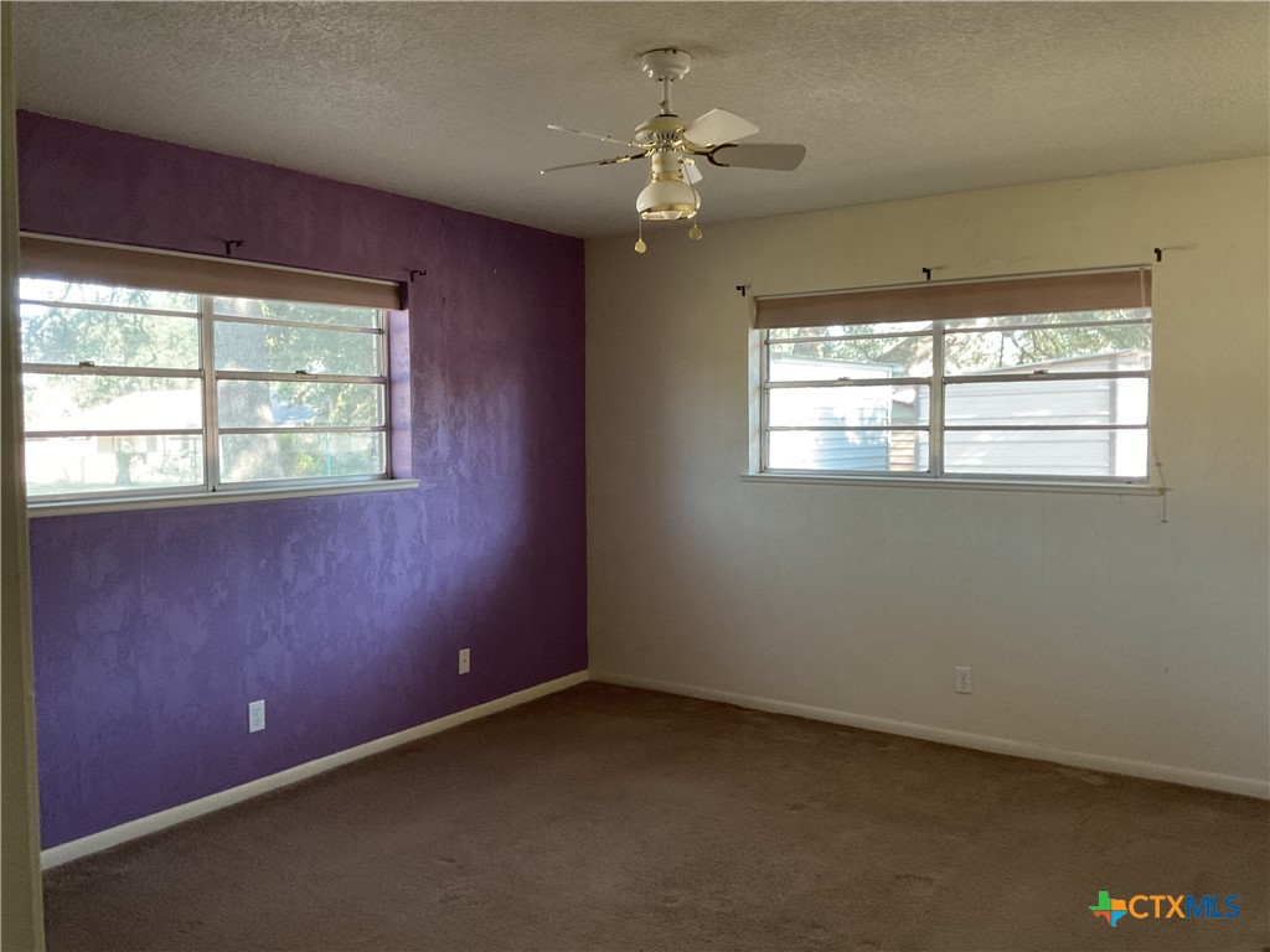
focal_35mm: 29
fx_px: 1064
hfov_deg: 61.7
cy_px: 476
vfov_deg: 48.2
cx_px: 635
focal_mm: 3
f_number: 1.8
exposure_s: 1/50
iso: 250
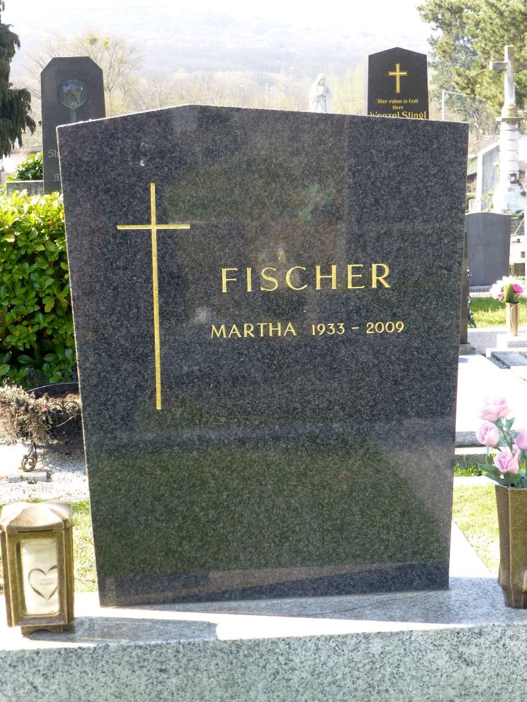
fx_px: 1523
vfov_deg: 26.0
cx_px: 264
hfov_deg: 19.6
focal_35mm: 75
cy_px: 351
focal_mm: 13.3
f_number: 5
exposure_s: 1/60
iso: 100
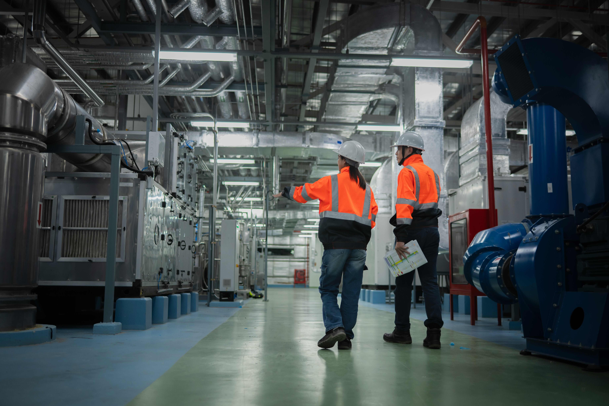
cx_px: 304
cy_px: 203
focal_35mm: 35
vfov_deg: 37.9
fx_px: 592
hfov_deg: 54.4
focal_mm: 35
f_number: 1.8
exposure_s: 1/320
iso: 800
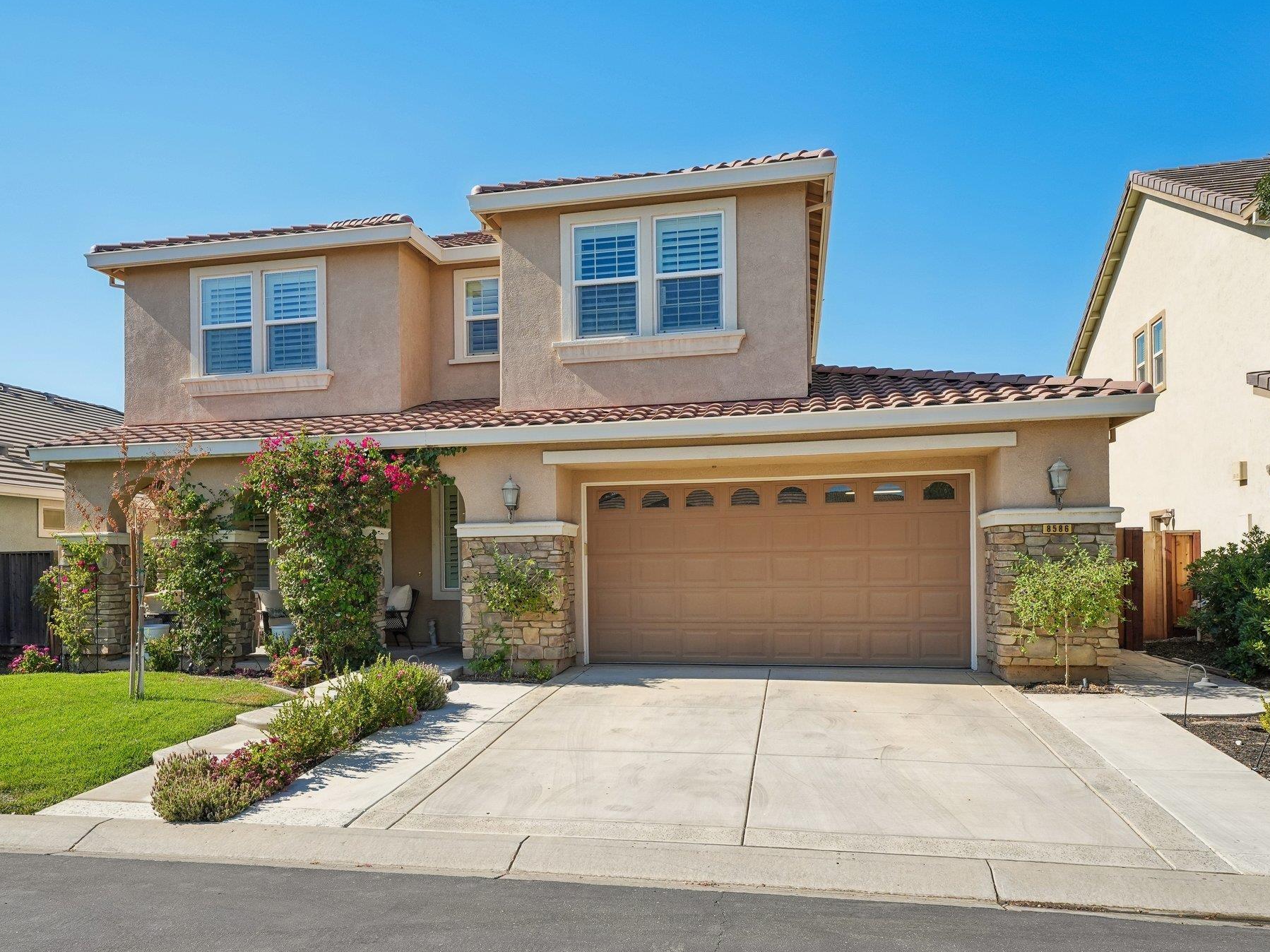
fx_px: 864
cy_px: 480
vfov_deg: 57.7
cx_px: 599
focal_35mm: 24
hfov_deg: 72.6
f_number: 10
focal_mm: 21.5
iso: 500
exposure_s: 1/320
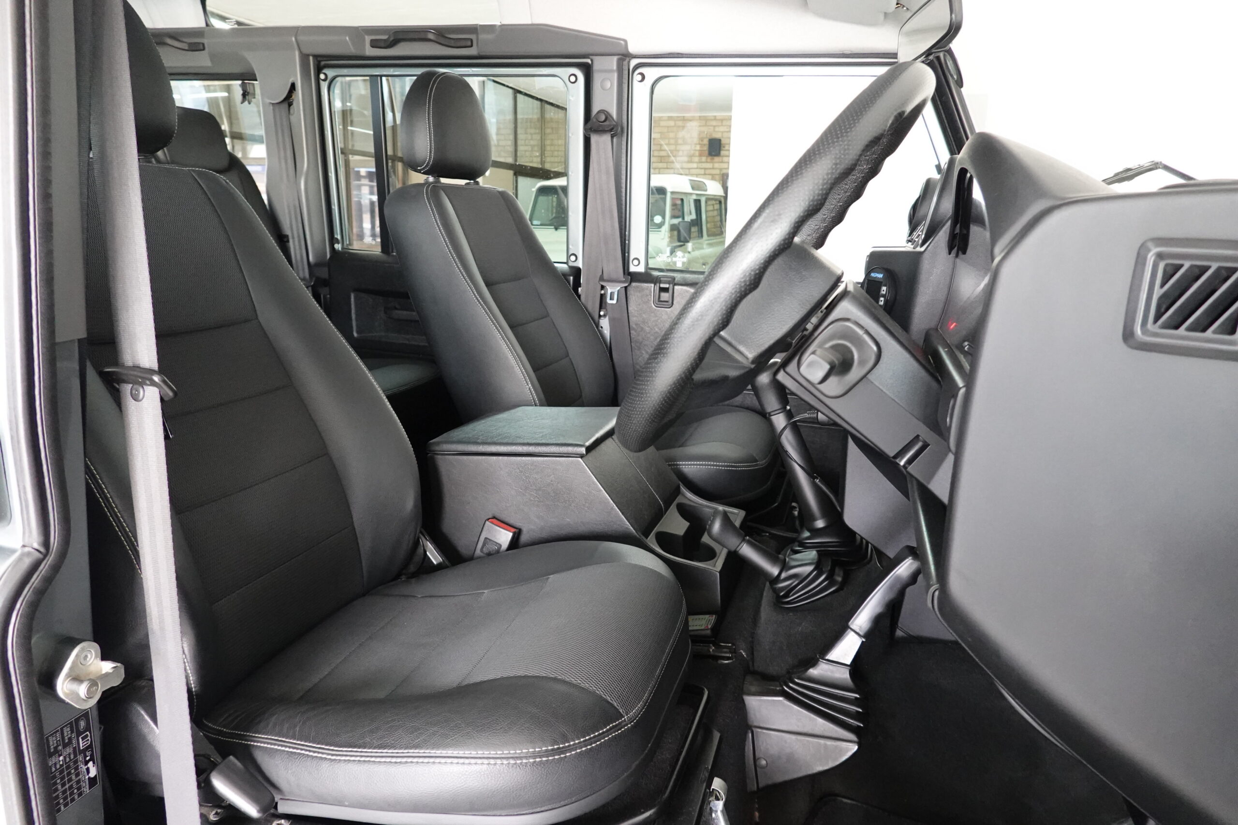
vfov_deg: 53.1
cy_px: 412
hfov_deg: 73.7
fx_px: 825
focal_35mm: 24
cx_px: 619
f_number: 2.8
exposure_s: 1/40
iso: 2000
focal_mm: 9
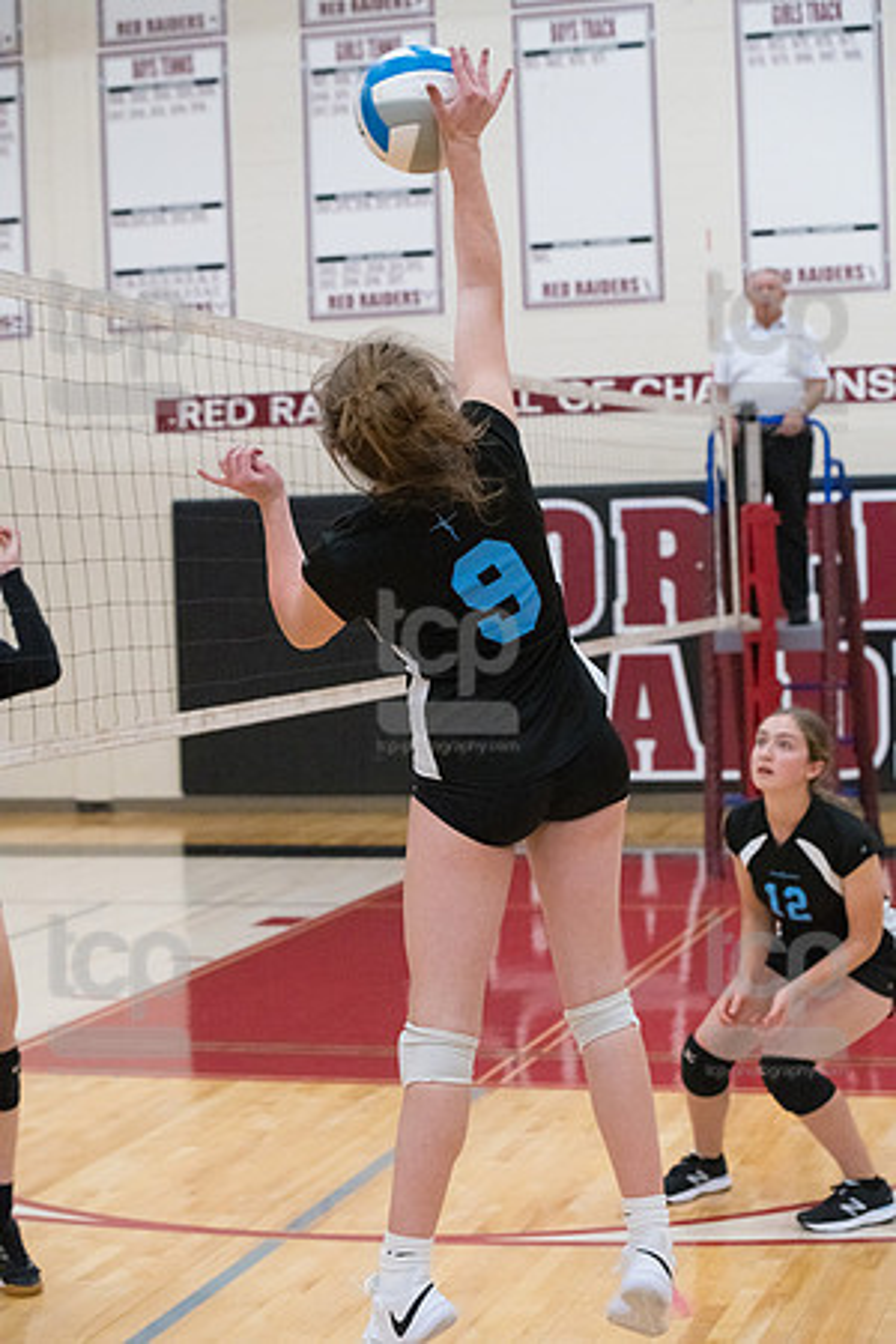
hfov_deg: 18.2
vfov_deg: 27.0
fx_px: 2800
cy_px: 672
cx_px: 448
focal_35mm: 75
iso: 6400
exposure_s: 1/1000
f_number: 4.5
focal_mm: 75
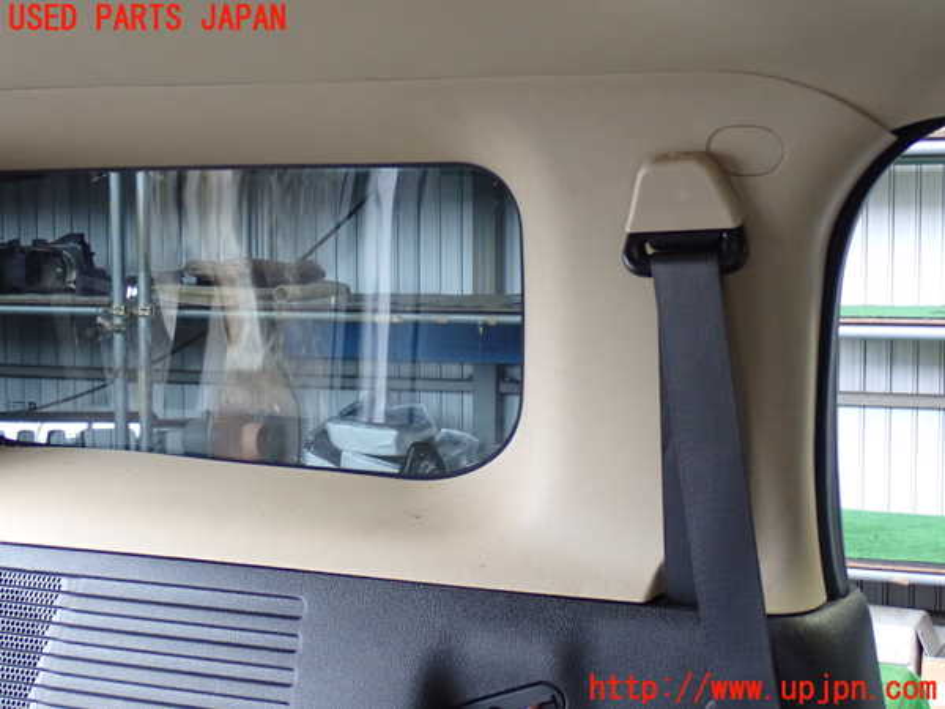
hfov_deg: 33.2
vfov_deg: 25.2
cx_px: 472
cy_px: 354
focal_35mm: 58
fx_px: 1583
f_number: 3.5
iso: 800
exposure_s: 1/50
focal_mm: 10.35
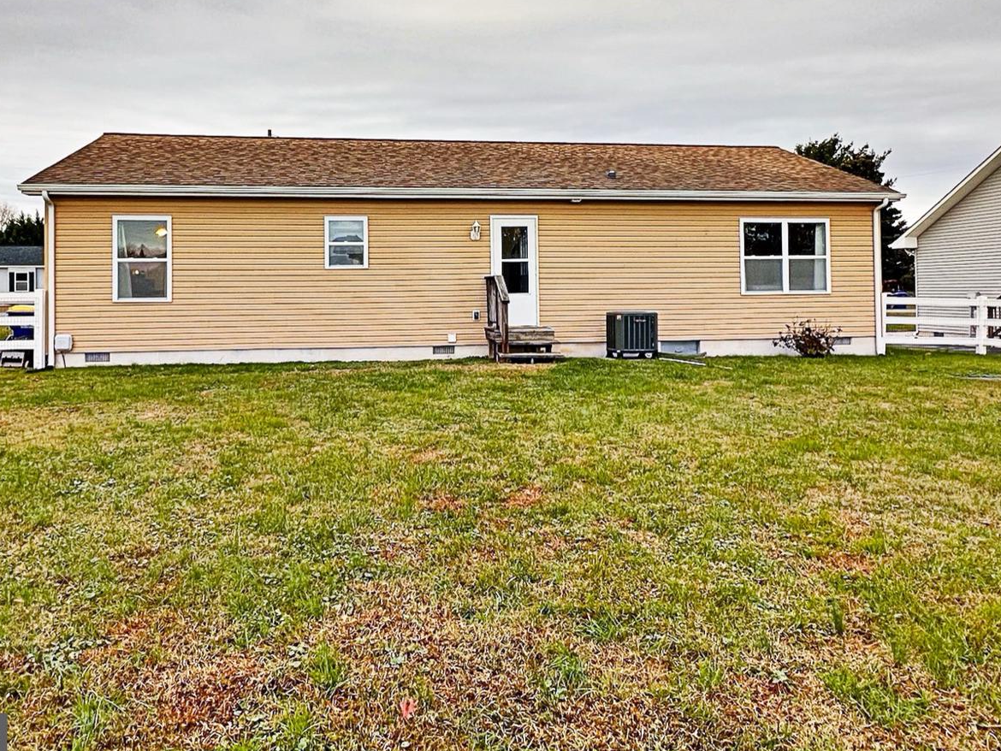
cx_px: 473
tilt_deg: +1.0
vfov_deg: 77.2
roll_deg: -0.1
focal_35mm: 16
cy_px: 300
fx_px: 463
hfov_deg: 94.4
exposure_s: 1/136
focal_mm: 1.57
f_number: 1.8
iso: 32
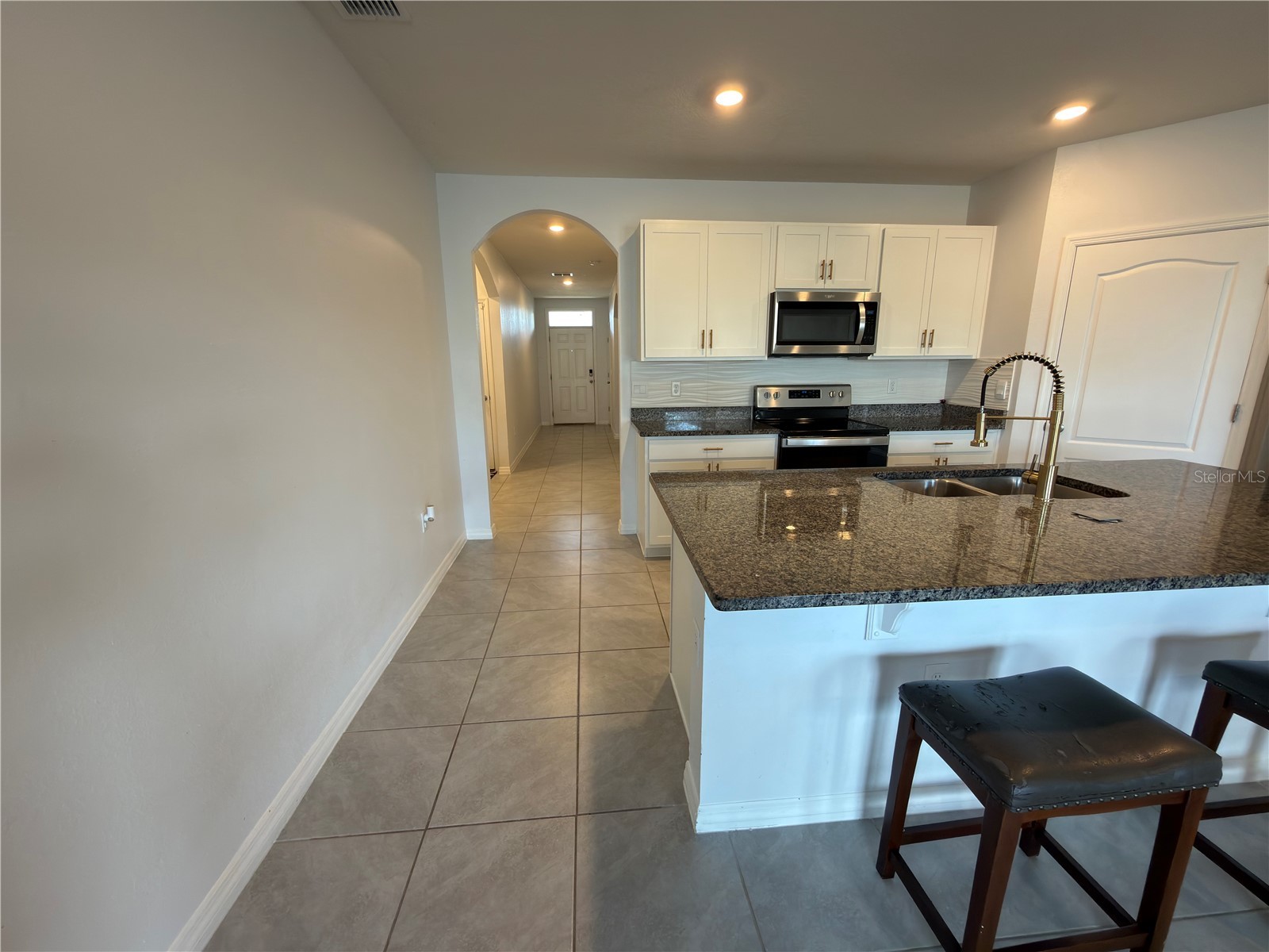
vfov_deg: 85.7
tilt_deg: -13.0
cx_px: 634
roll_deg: +0.3
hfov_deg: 102.1
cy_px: 476
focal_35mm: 14
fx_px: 513
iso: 64
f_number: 2.2
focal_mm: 2.22
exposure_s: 1/30
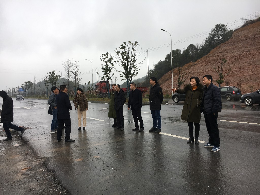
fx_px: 218
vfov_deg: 48.2
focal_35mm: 29
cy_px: 98
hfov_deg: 61.7
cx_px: 130
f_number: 2.2
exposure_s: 1/178
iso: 25
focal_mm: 4.15
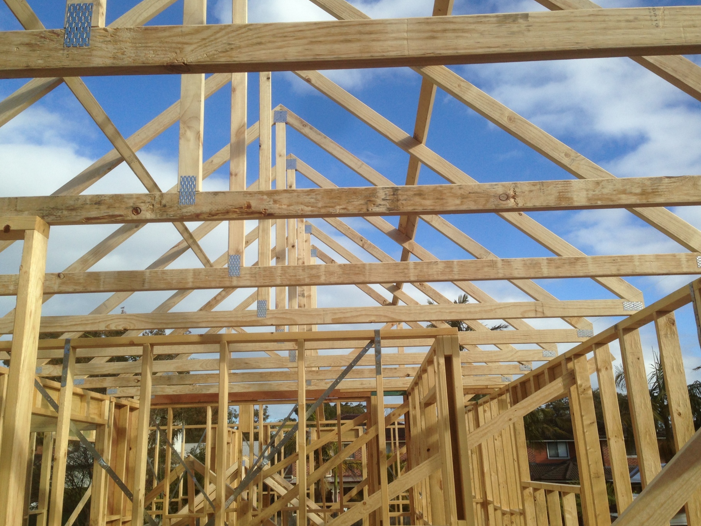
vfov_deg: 40.7
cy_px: 263
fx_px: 709
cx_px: 346
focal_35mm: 35
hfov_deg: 52.6
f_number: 2.4
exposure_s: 1/1355
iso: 50
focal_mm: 4.13
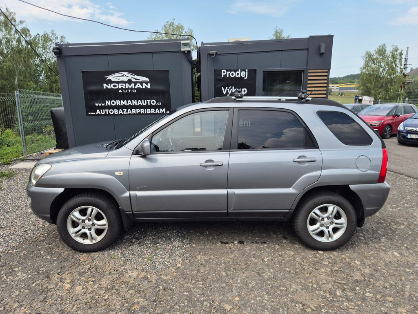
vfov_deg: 58.9
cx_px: 209
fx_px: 278
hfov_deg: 73.9
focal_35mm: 23
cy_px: 157
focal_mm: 5.4
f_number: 1.8
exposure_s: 1/888
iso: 25
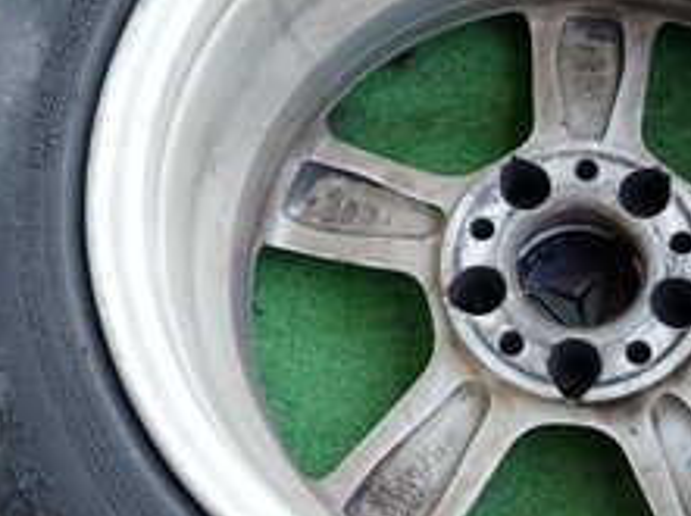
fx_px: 1355
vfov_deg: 21.6
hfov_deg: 28.0
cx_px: 553
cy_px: 275
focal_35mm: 68
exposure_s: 1/125
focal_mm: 4.5
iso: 125
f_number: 2
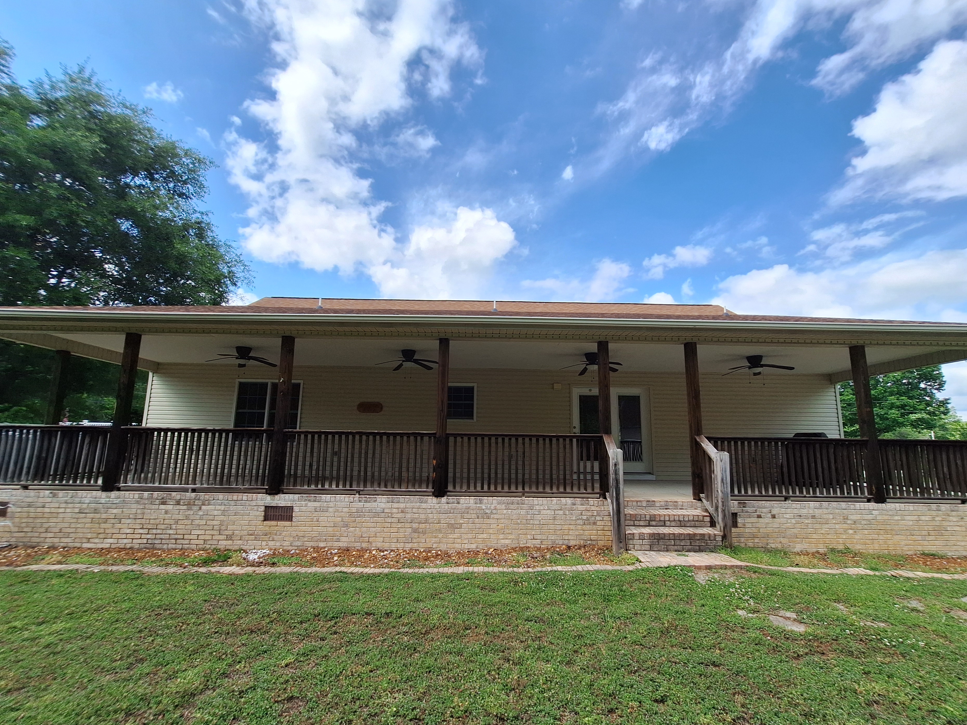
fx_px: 391
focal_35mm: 14
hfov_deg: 102.1
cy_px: 383
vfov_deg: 85.6
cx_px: 487
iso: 40
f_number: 2.2
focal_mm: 1.74
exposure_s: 1/1873
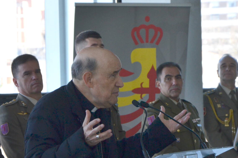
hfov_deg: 7.8
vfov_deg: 5.1
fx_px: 1754
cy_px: 119
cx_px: 127
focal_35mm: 266
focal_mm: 105
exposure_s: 1/320
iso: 1000
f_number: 9
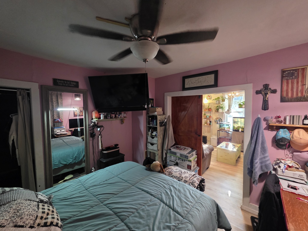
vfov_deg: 89.9
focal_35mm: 13
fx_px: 116
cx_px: 154
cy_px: 116
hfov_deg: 106.2
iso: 640
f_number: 1.9
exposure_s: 1/50
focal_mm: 2.2
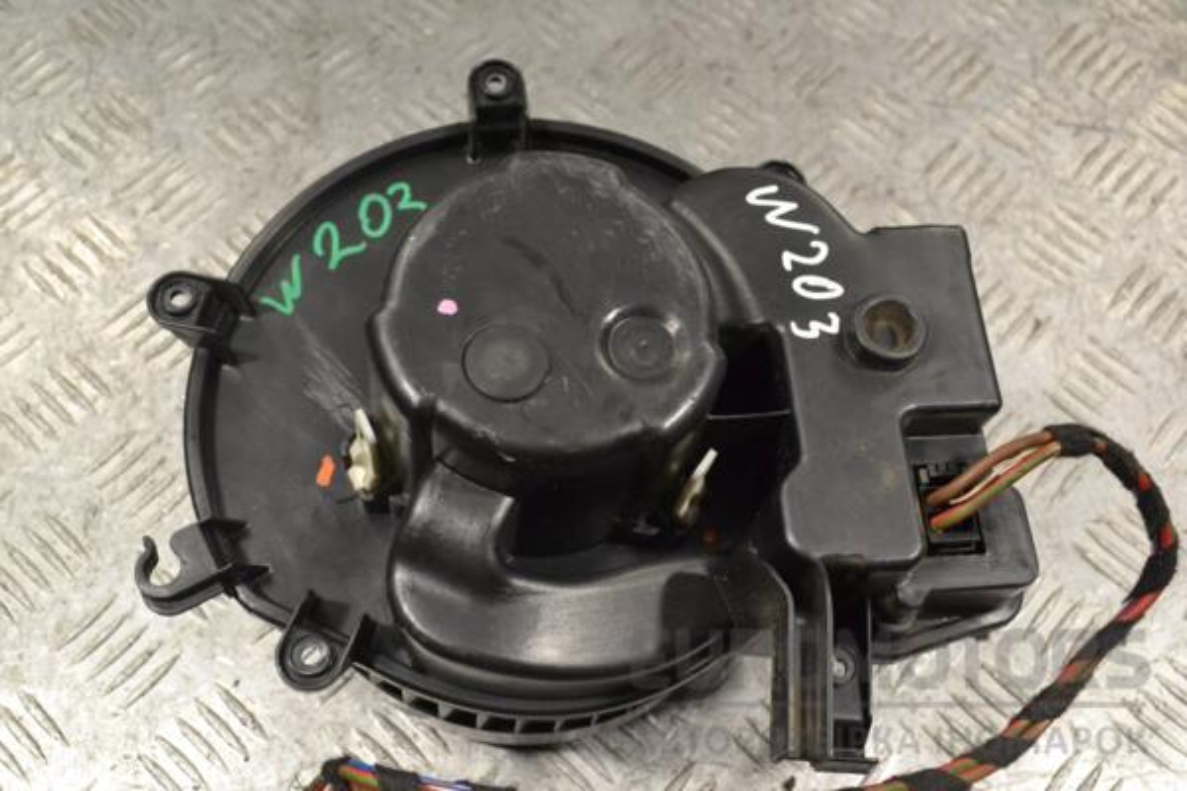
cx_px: 594
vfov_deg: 34.2
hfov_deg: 49.6
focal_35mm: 39
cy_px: 396
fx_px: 1286
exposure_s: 1/250
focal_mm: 26
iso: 3200
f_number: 8
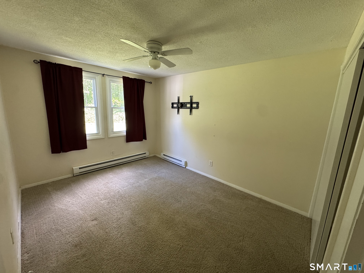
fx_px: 147
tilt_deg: -10.3
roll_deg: -2.0
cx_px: 182
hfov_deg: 102.1
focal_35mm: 14
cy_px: 136
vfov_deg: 85.7
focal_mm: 2.22
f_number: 2.2
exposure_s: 1/60
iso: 320
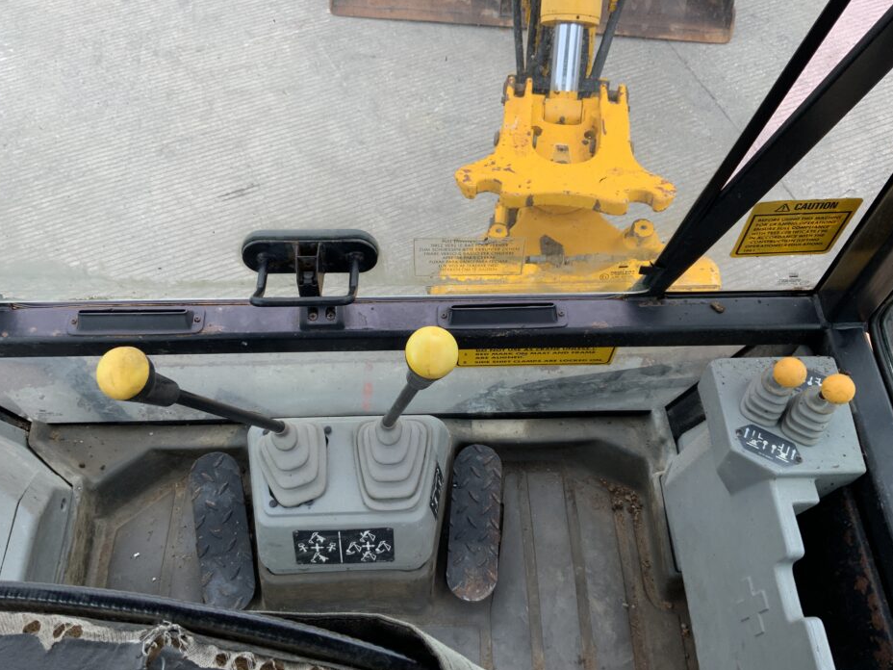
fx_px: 826
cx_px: 453
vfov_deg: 44.2
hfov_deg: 56.8
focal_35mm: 32
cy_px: 322
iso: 16
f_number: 1.8
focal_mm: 3
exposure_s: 1/297
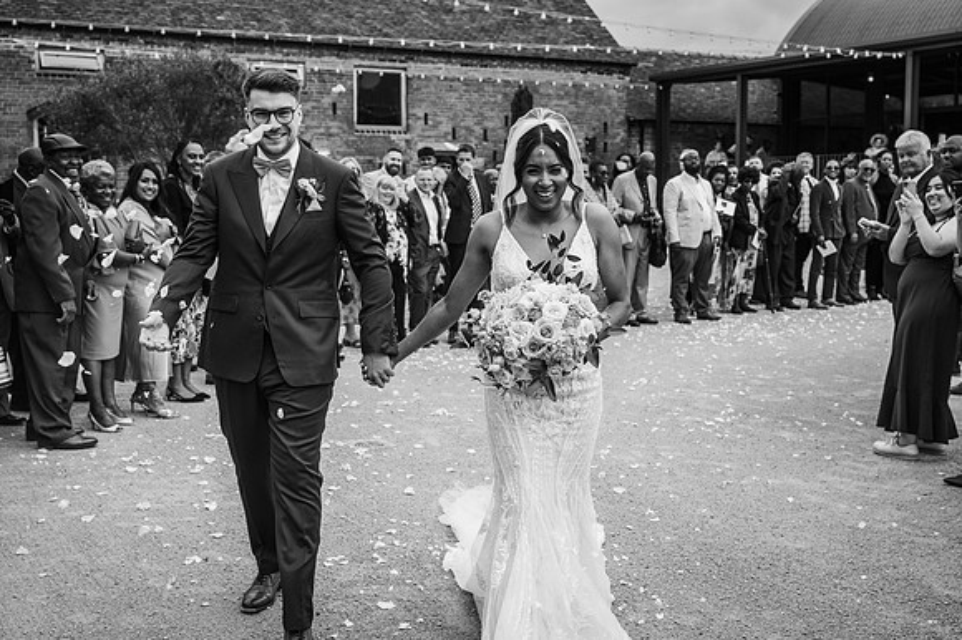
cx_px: 481
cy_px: 320
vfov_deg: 31.9
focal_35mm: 42
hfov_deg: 46.4
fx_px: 1122
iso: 280
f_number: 5
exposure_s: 1/1000
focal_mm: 42
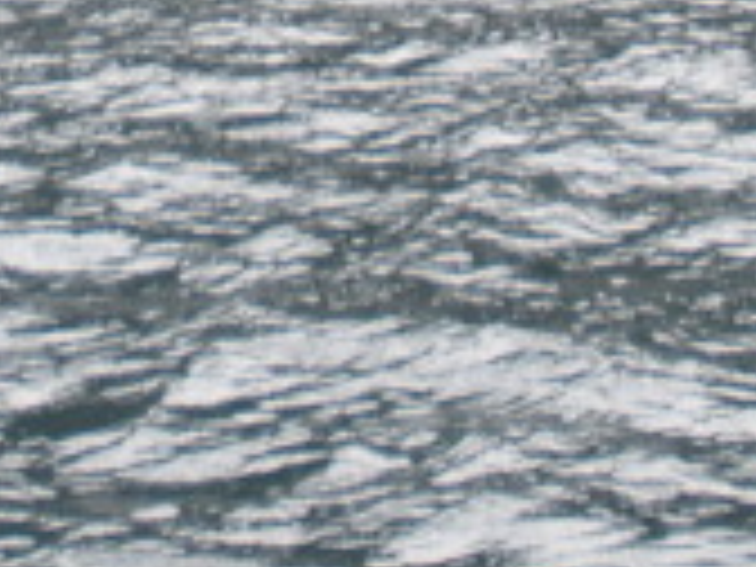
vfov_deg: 6.5
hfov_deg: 9.0
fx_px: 4805
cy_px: -594
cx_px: 410
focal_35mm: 220
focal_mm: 6.3
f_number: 3.5
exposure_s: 1/250
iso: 64
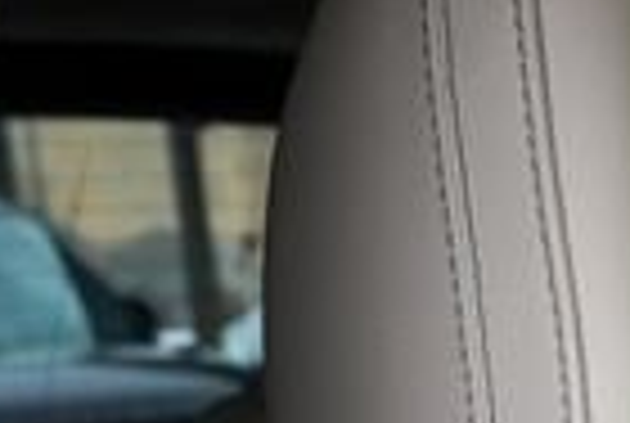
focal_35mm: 175
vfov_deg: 7.2
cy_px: 1132
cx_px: 1490
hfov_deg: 10.2
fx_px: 3069
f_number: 6.3
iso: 100
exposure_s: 1/160
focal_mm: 24
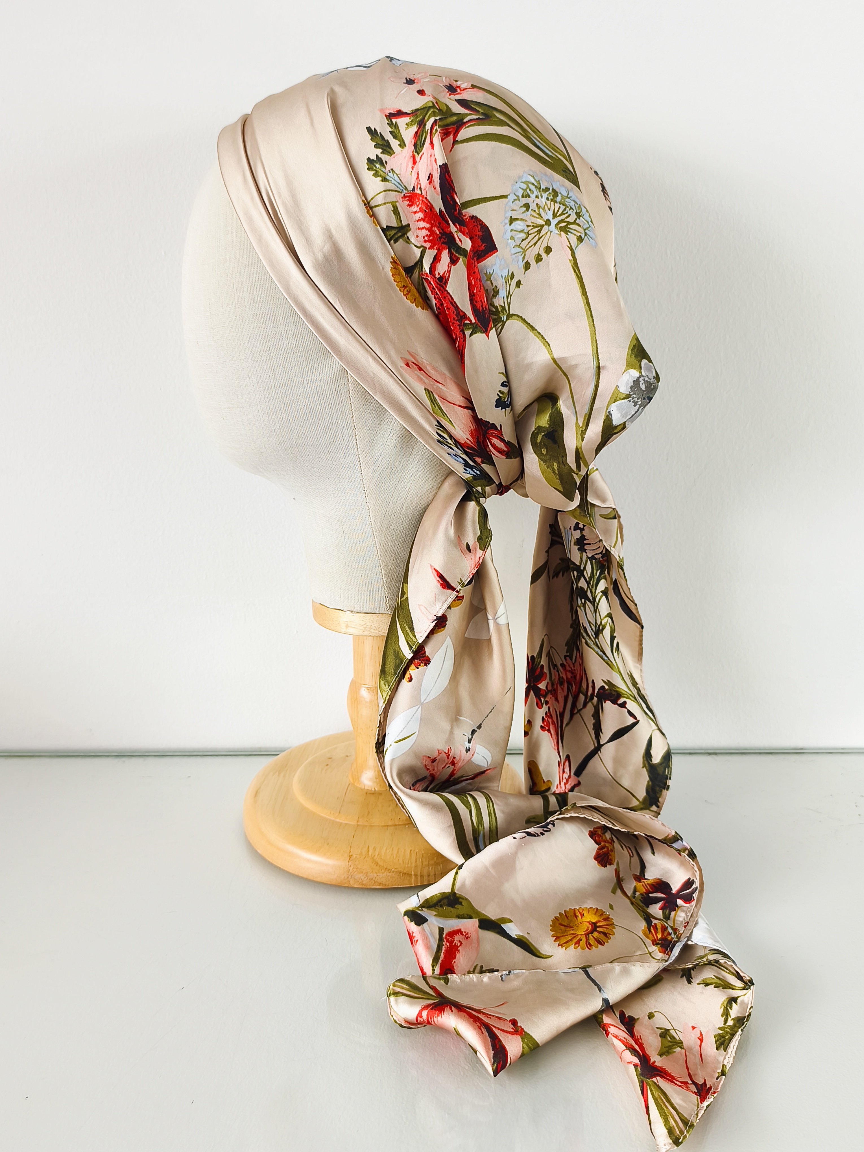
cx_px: 432
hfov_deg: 44.2
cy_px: 576
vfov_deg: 56.8
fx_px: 1065
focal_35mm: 32
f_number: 1.65
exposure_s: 1/80
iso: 50
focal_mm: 6.14
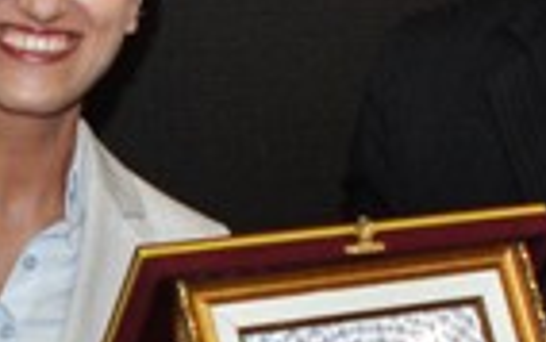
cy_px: 336
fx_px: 1847
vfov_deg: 10.5
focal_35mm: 124
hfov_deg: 16.2
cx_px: -108
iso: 640
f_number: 5.6
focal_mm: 18
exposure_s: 1/60
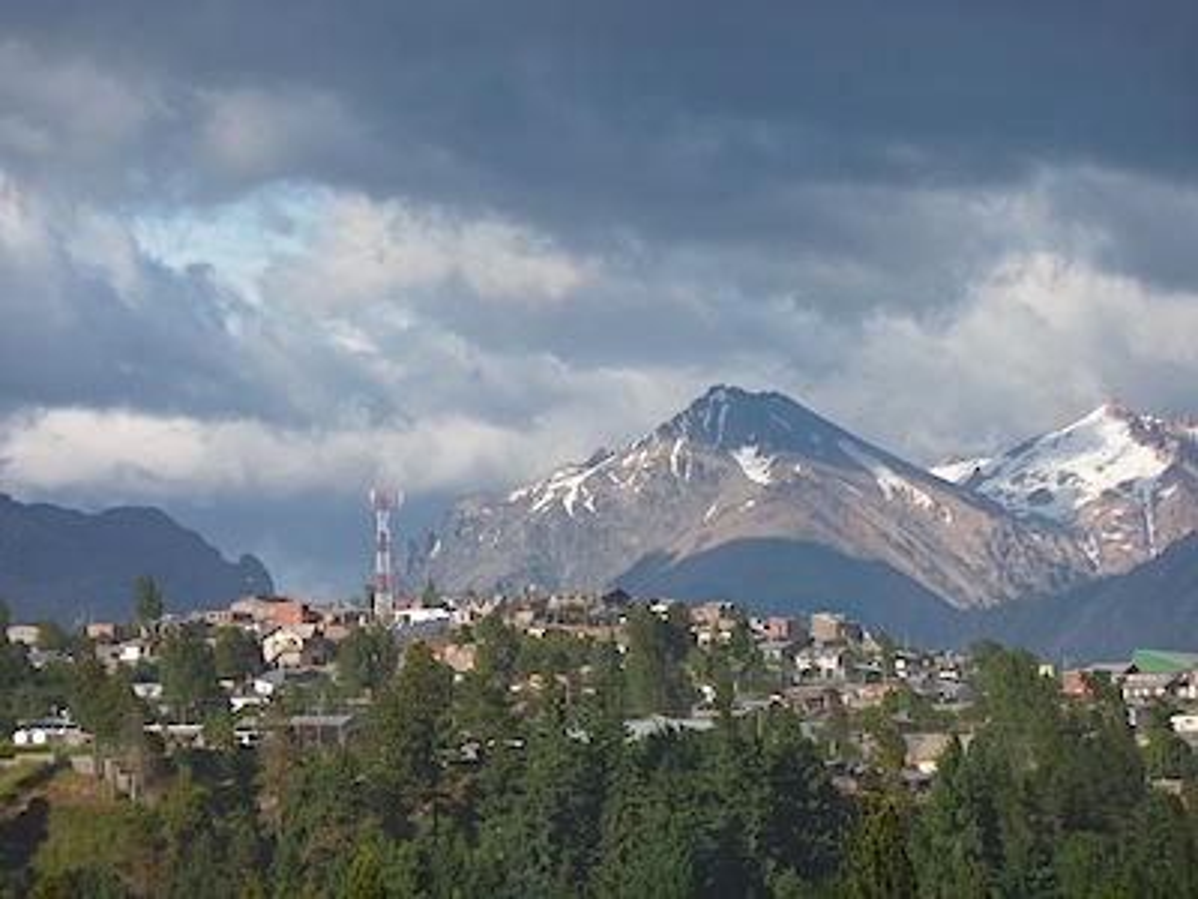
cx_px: 599
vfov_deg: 6.1
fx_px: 8375
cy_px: 450
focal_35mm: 242
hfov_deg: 8.2
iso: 80
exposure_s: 1/500
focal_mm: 39.7
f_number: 5.6
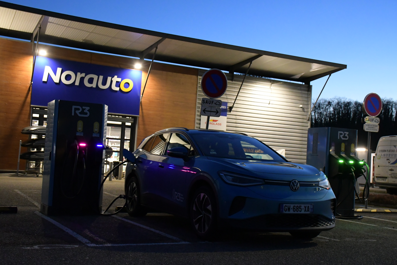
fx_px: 496
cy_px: 132
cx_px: 198
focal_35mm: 45
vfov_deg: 29.9
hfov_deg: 43.6
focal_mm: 30
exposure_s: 1/80
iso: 6400
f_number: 5.6
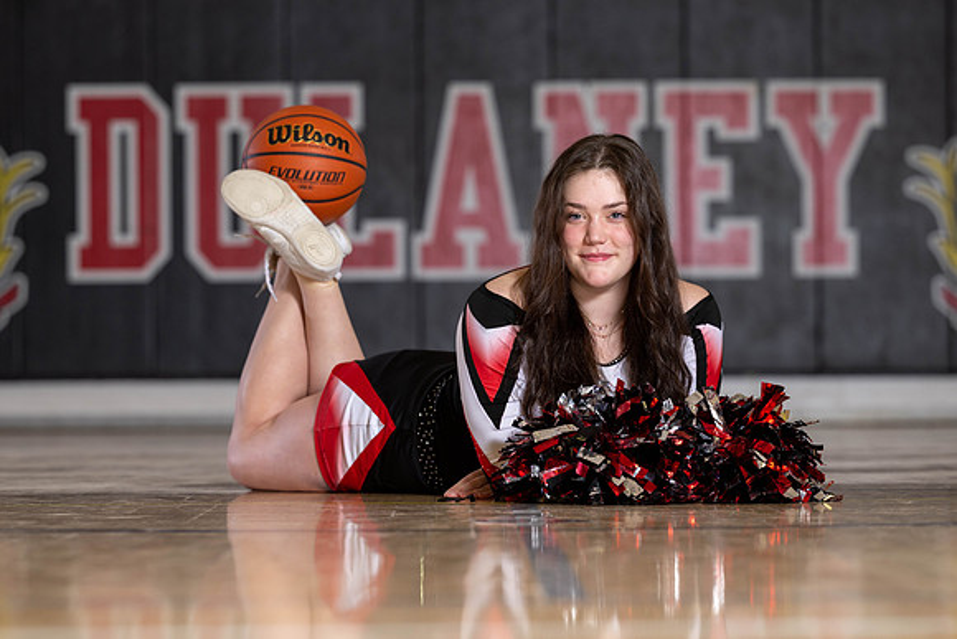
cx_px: 463
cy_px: 259
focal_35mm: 146
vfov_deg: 9.4
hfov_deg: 14.1
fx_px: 3876
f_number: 3.5
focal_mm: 115
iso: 160
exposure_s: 1/200
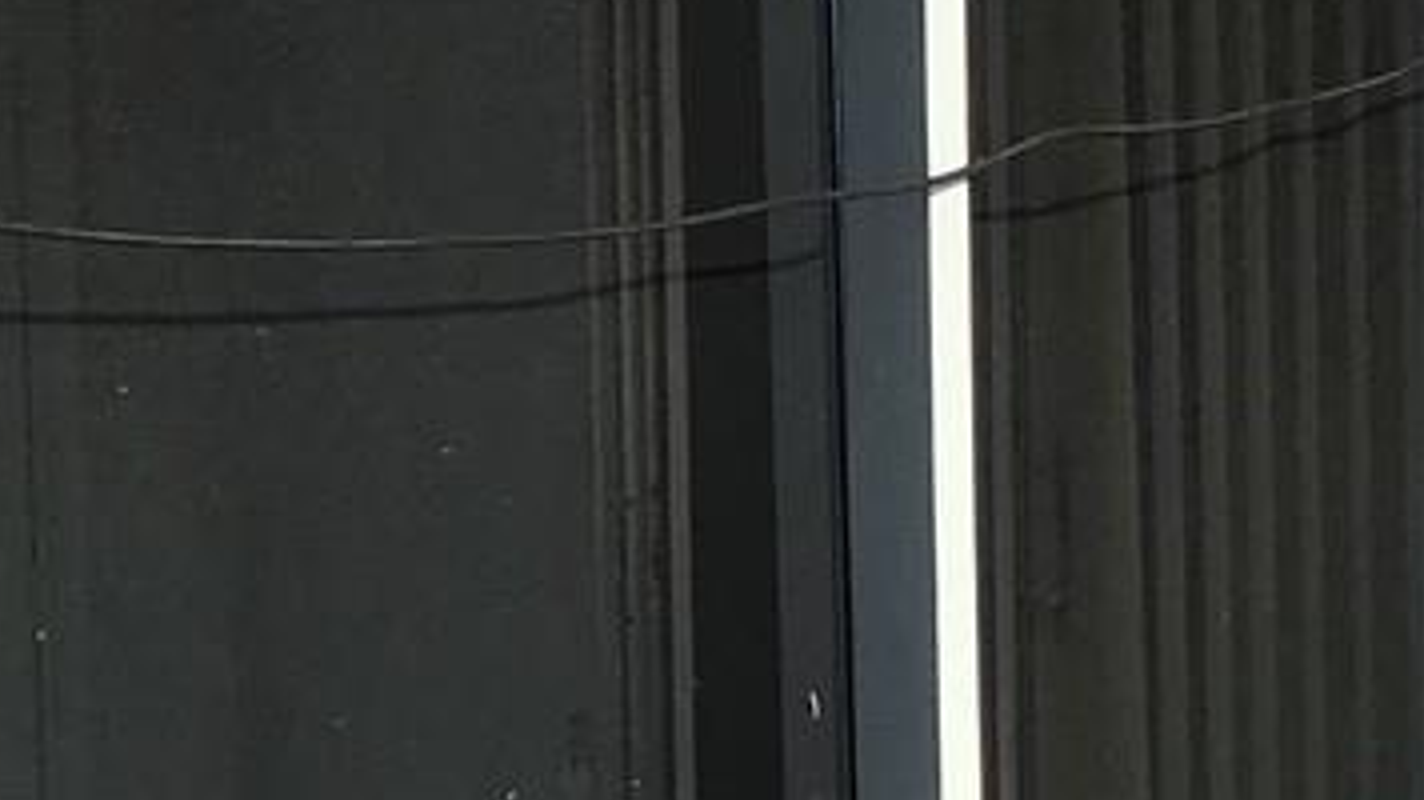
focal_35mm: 152
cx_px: 320
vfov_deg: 7.9
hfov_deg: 14.1
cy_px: 772
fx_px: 5738
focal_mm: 3.3
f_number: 2.4
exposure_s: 1/1456
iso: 25
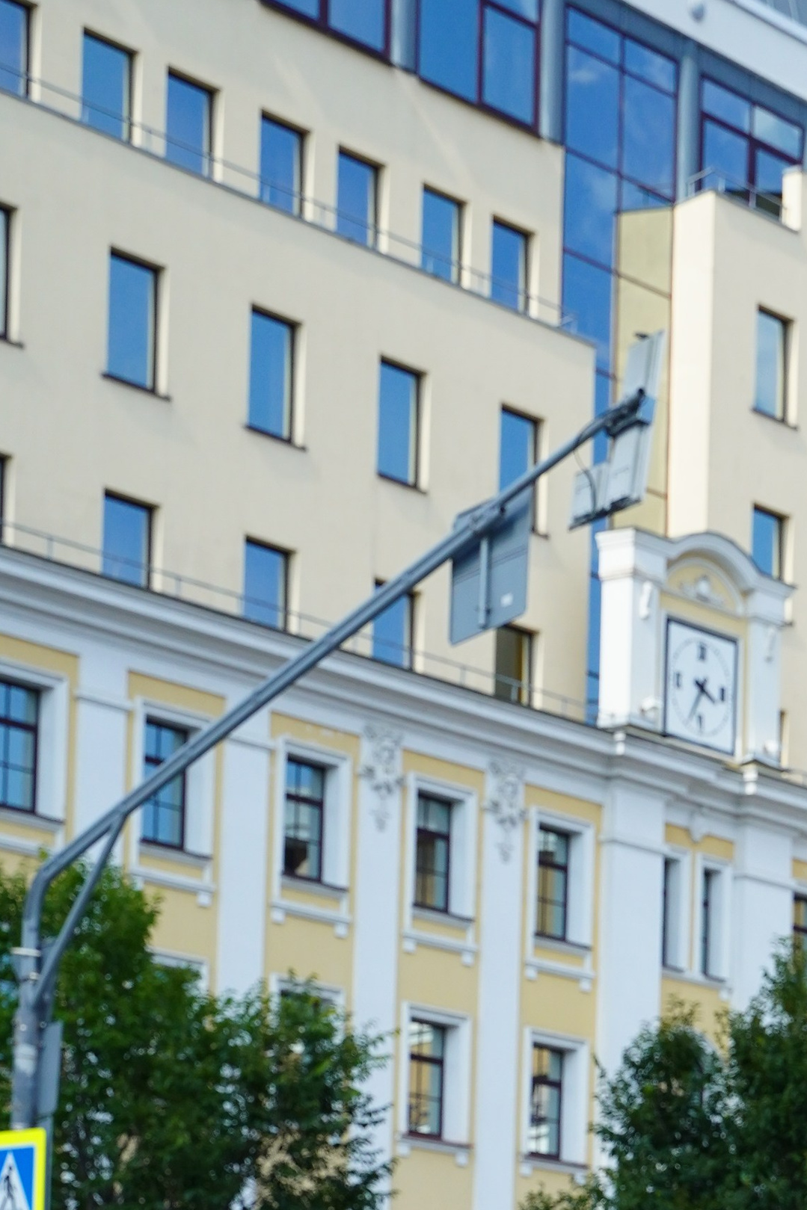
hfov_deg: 11.2
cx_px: 915
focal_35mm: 121
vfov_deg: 16.3
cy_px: 1389
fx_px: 4069
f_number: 6.3
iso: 1000
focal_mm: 51
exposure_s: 1/2500
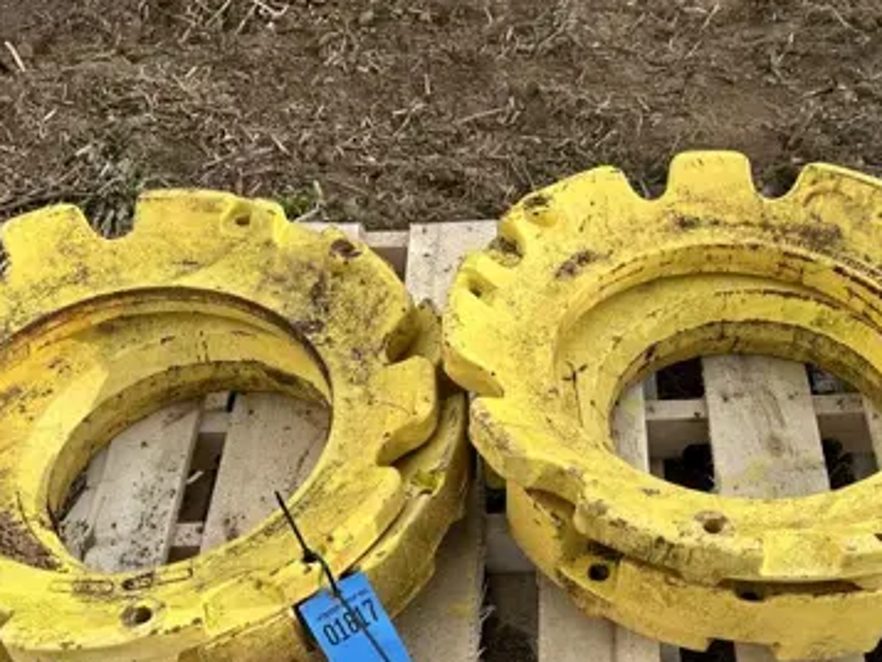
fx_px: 1096
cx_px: 546
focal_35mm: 43
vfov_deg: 32.6
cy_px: 538
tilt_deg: -54.0
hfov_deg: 43.5
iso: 80
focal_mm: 6.86
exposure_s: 1/1289
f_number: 1.78
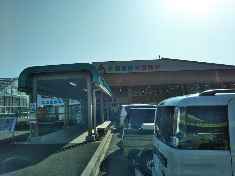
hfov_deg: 60.0
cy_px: 88
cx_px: 118
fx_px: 204
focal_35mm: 30
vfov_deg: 46.8
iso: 27
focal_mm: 4
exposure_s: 1/2291
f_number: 2.2
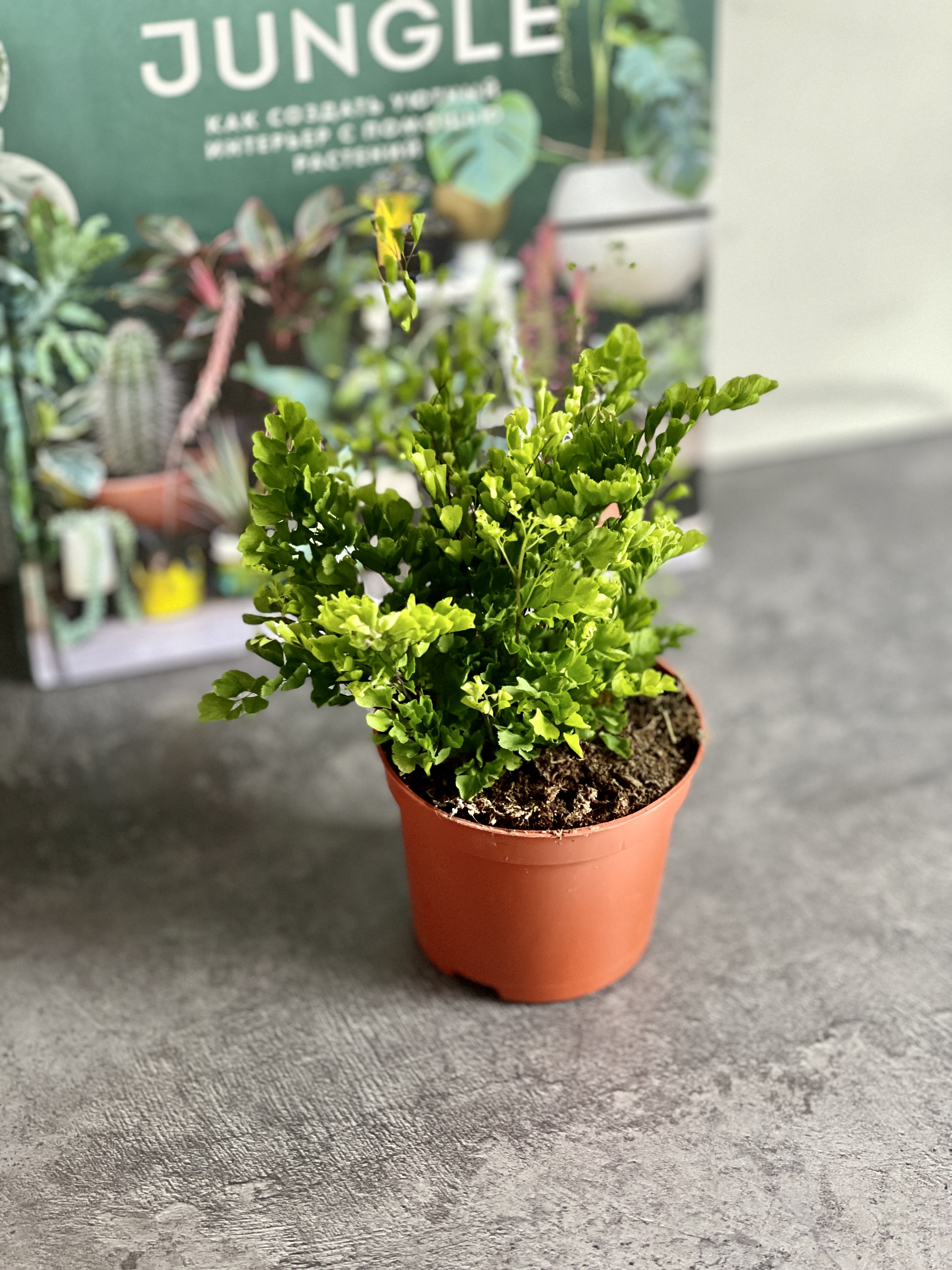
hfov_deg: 22.9
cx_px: 476
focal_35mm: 64
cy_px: 635
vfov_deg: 30.3
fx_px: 2347
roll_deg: -0.9
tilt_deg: -37.6
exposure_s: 1/40
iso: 320
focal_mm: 7.5
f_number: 2.2
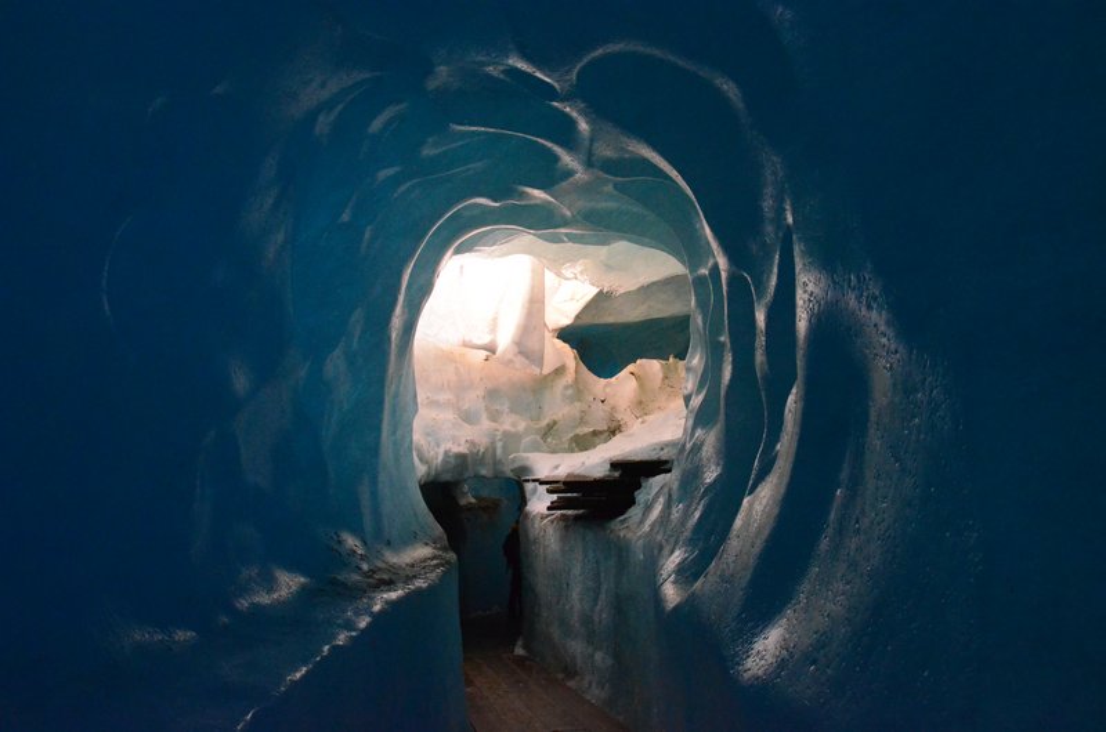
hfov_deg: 67.5
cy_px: 366
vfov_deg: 47.7
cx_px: 553
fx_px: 828
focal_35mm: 27
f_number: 7.1
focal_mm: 18
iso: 6400
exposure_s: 1/40
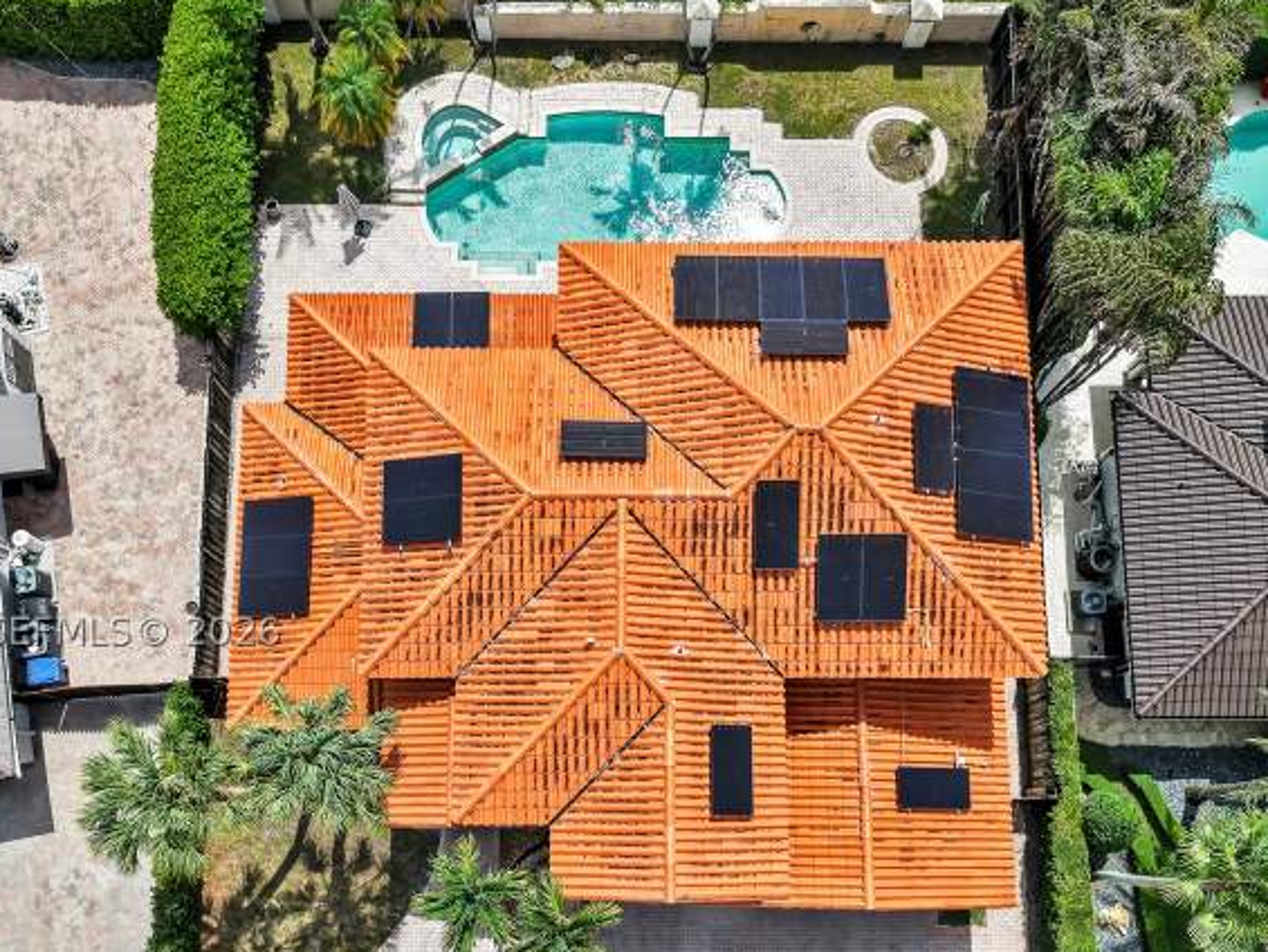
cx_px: 624
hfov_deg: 53.9
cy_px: 631
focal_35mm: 34
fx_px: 1246
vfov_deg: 41.3
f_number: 1.8
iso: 110
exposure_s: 1/500
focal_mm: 8.67
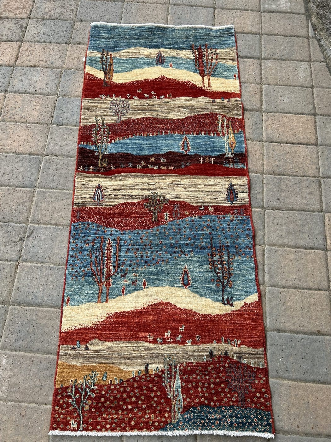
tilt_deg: -59.2
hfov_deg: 53.1
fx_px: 331
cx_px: 166
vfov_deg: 67.3
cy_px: 221
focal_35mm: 26
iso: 50
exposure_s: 1/433
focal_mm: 5.7
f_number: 1.5
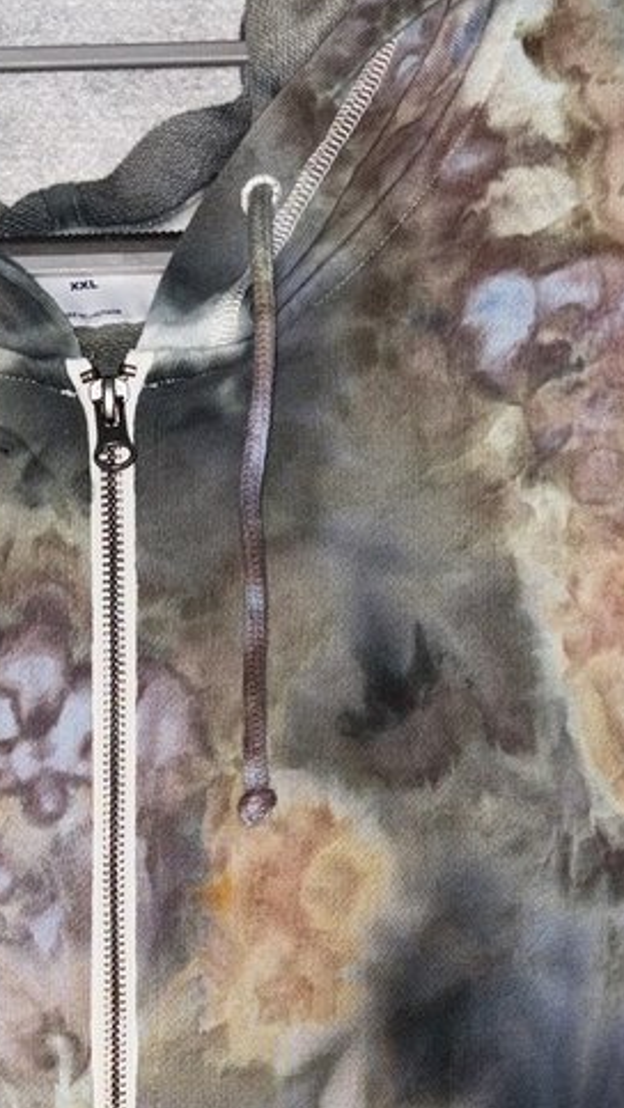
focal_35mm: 75
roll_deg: +0.8
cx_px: 112
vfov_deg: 26.9
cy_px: 1074
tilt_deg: -2.2
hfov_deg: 16.0
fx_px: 2204
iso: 50
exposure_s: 1/20
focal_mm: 5.96
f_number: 1.6
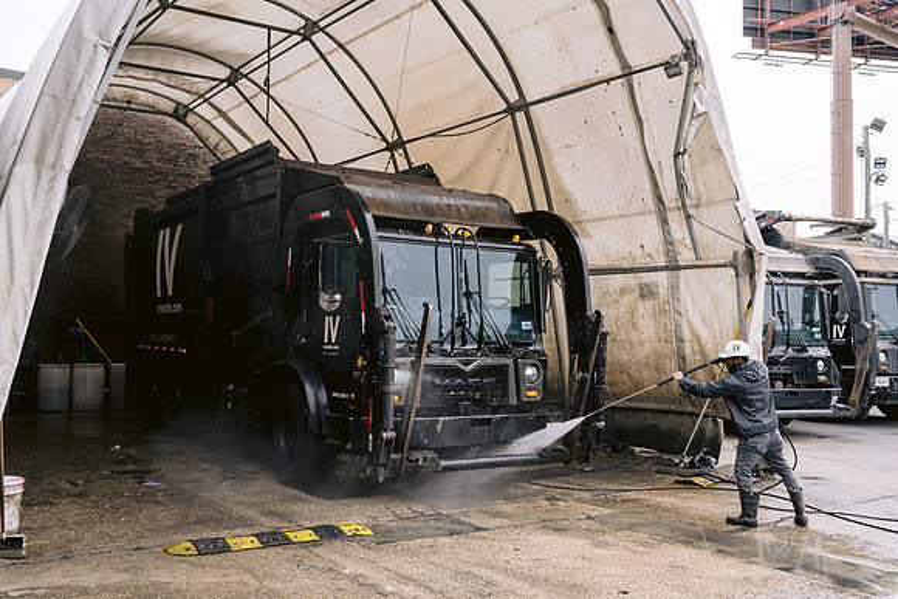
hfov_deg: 54.4
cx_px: 449
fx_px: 873
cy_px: 300
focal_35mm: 35
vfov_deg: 37.9
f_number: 5
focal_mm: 35
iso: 200
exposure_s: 1/400
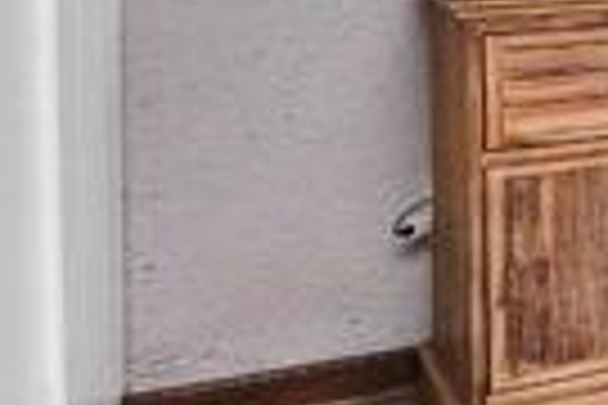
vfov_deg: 14.5
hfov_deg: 13.3
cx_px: 1603
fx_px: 1503
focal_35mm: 89
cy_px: -169
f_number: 8
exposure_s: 1/200
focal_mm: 10
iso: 800
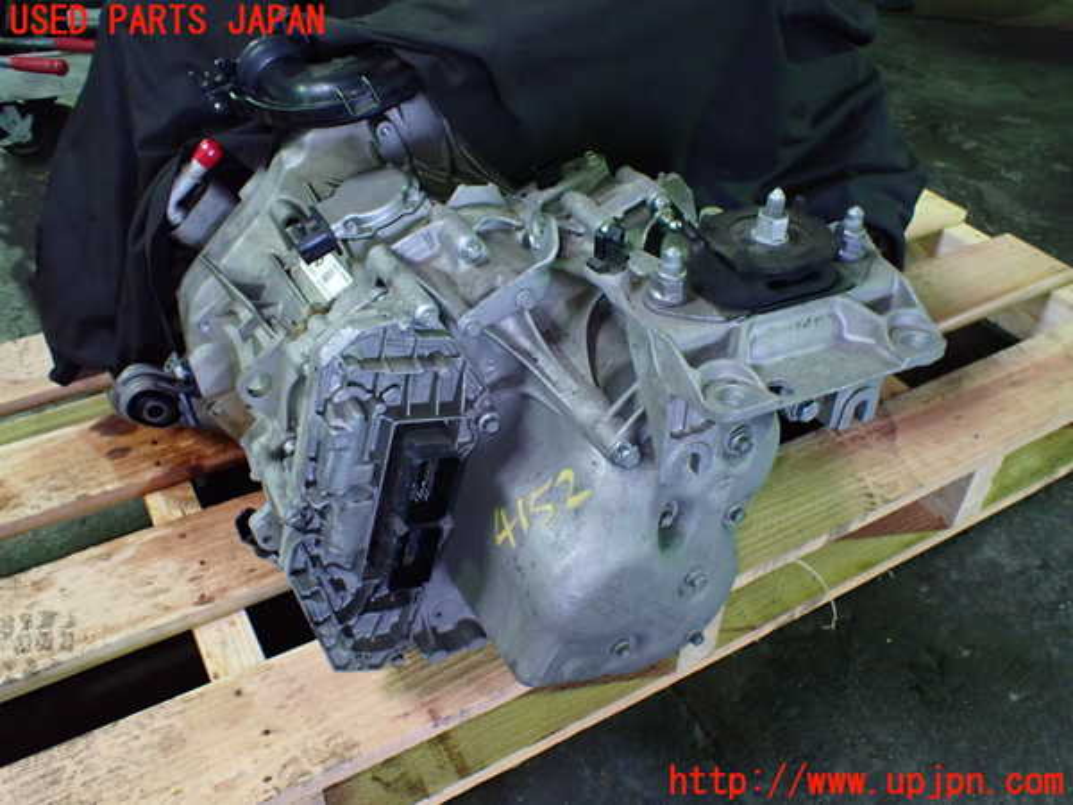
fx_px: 930
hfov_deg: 60.0
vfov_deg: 46.8
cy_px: 402
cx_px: 536
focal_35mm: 30
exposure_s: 1/50
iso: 800
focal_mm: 5.4
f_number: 2.3
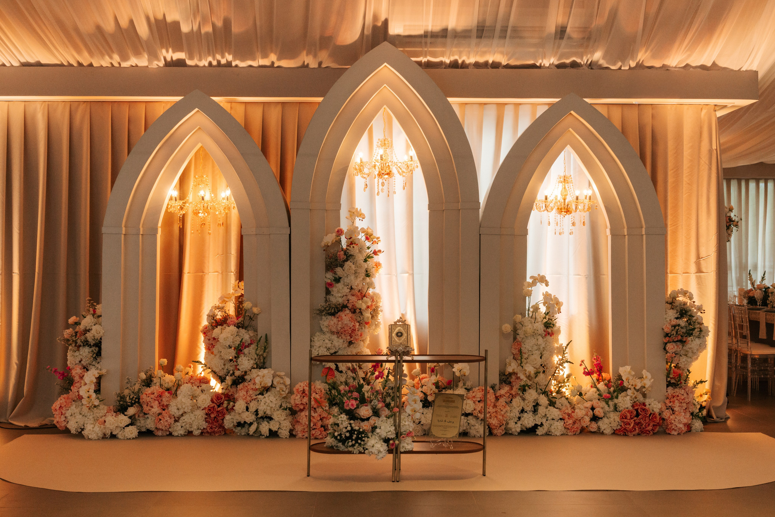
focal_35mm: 47
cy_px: 258
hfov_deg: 41.9
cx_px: 391
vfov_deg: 28.6
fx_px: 1012
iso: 1600
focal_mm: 40
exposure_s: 1/125
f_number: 8
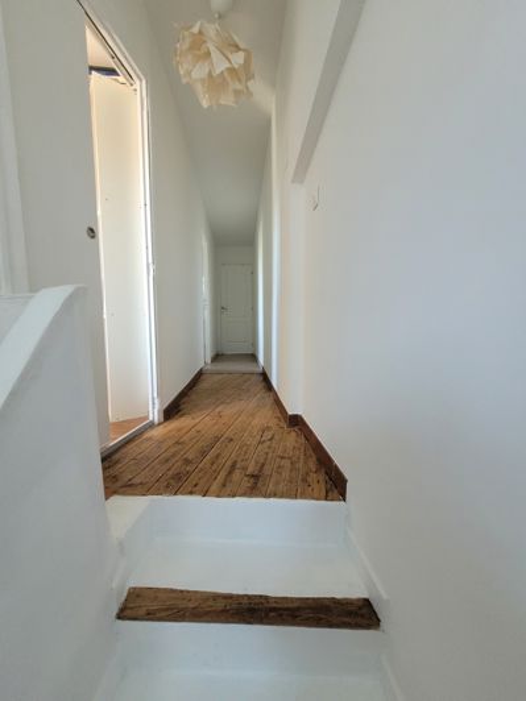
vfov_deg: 106.2
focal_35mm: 13
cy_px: 350
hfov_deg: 89.9
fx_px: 263
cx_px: 263
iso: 320
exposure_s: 1/33
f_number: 2.2
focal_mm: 1.74
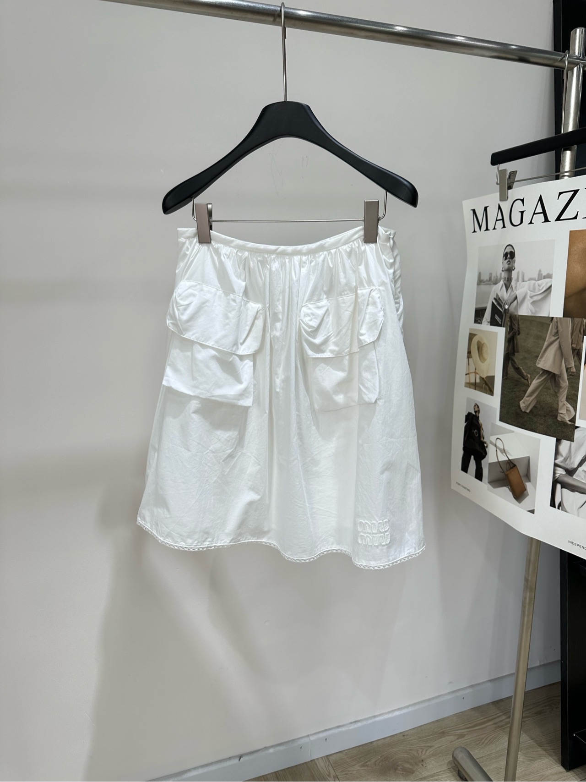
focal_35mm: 24
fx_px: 542
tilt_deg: -12.4
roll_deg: -0.3
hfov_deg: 56.8
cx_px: 293
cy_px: 391
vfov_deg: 71.6
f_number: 1.78
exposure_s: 1/361
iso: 80
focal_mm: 6.86
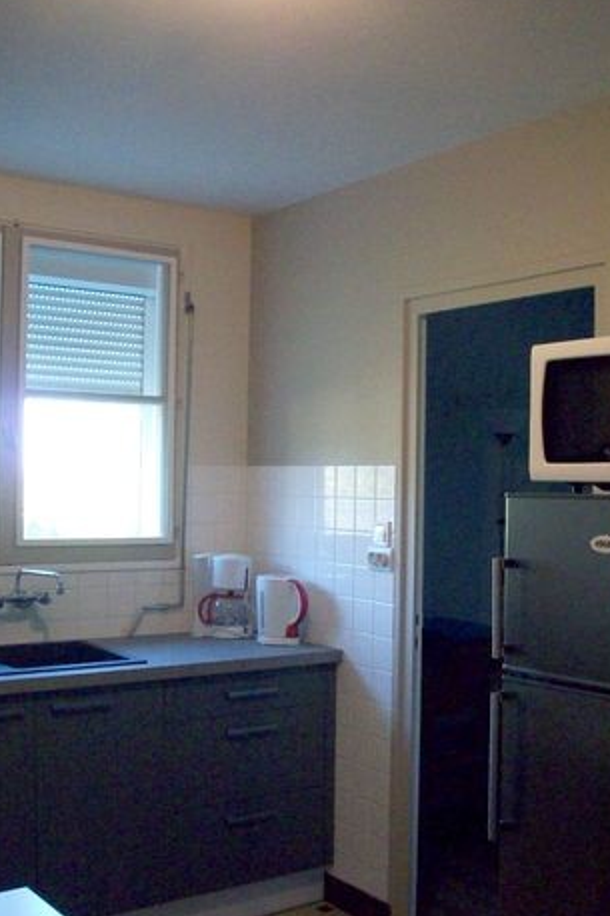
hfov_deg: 31.8
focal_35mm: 42
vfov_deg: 46.4
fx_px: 1068
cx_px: 335
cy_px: 472
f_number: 2.8
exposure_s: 1/128
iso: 380
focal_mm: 6.2
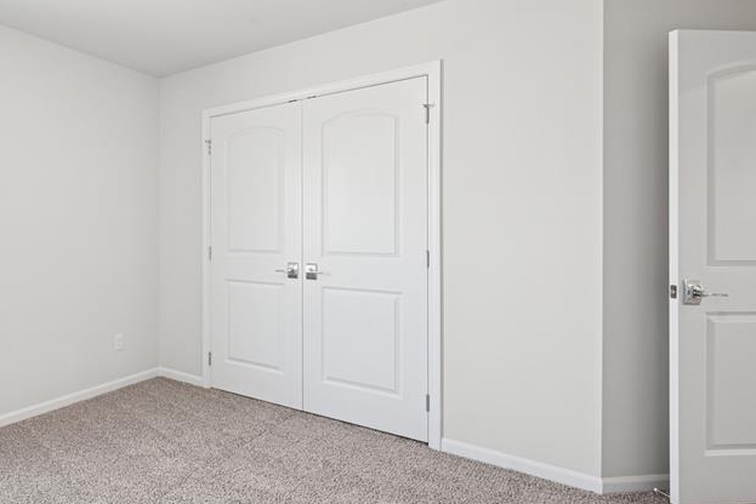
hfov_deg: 71.3
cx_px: 195
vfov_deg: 55.1
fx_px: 483
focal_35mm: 23
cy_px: 232
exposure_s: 1/1.25
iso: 80
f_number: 9
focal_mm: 14
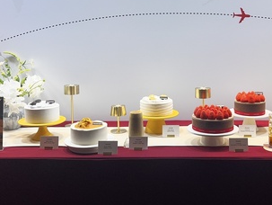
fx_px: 378
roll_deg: +1.0
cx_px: 172
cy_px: 60
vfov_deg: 30.0
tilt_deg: -5.9
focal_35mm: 48
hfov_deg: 39.3
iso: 40
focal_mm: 5.1
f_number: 1.6
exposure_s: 1/187
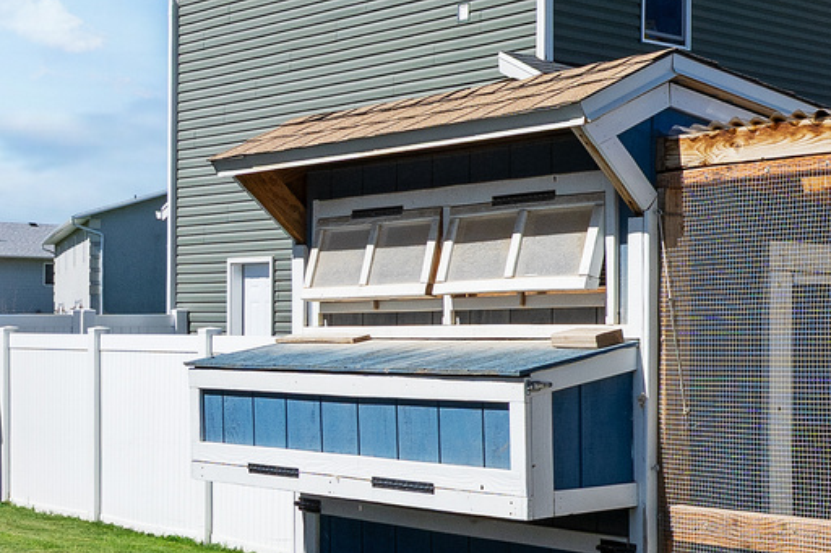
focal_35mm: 64
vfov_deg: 21.2
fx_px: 1477
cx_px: 1065
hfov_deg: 26.8
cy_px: 332
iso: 250
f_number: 9
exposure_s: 1/640
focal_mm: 16
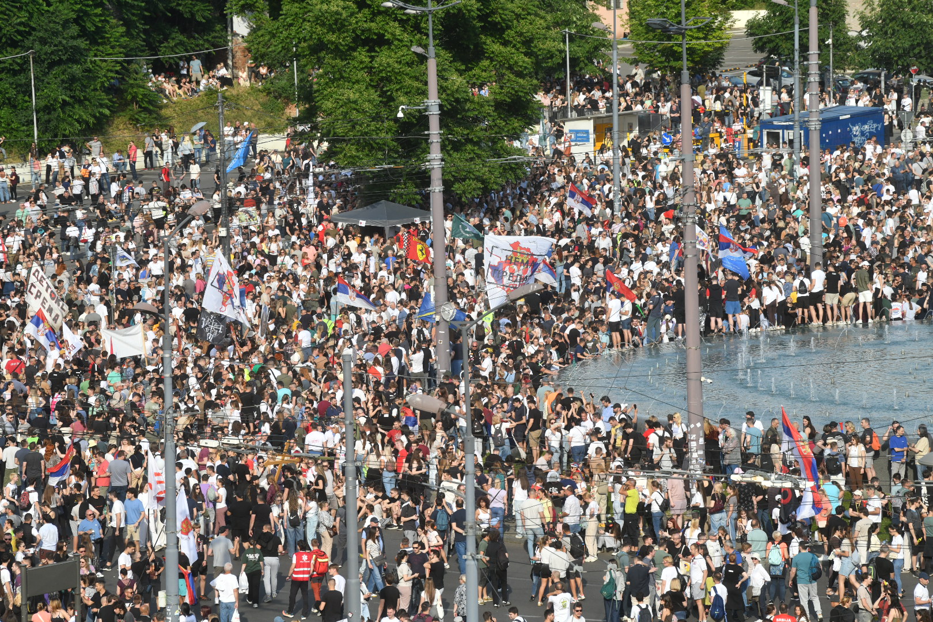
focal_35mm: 200
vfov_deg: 6.9
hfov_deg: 10.3
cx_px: 466
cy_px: 311
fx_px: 5183
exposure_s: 1/3200
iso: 800
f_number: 6.3
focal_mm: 200
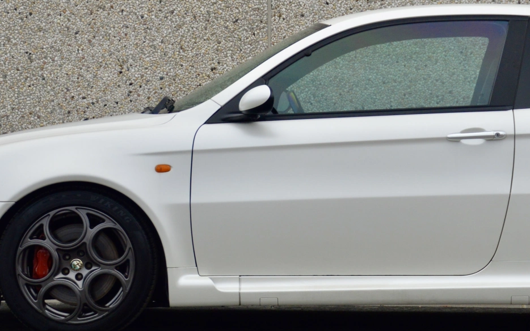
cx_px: 381
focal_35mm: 157
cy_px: 148
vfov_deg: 8.4
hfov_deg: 13.3
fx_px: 2268
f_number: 5
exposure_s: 1/100
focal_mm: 50
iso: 400
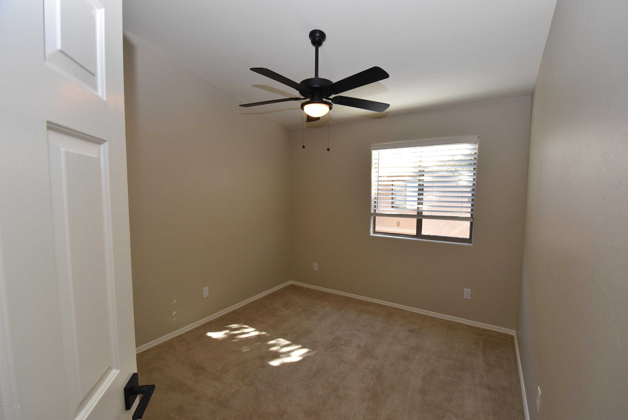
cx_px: 314
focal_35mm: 15
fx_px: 262
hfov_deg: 100.3
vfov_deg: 77.4
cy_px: 210
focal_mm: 10
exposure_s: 1/125
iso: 640
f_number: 5.6
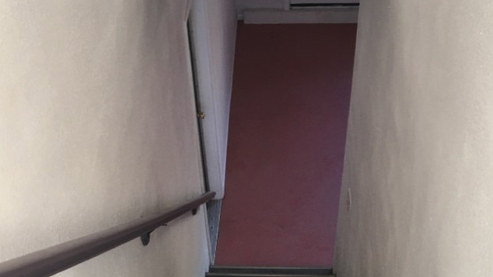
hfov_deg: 40.6
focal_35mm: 51
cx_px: 262
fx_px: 667
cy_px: 312
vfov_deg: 22.1
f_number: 2.2
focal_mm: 4.15
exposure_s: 1/30
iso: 80
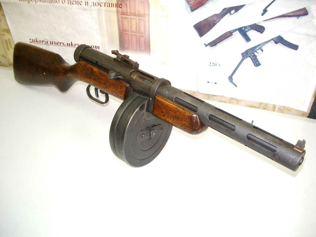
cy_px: 118
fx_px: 320
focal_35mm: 35
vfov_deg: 40.7
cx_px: 158
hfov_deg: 52.6
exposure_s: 1/40
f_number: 2.6
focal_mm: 5.8
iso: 400
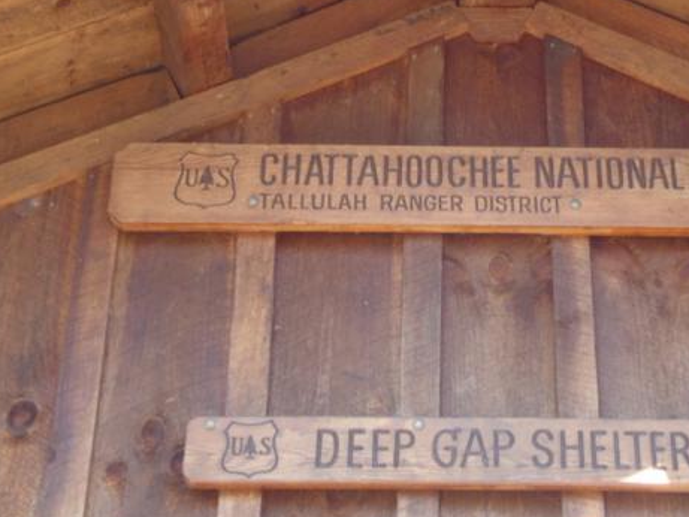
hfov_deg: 24.6
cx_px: 448
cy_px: 229
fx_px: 1573
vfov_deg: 18.7
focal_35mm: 79
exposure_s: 1/20
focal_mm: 10
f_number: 5.1
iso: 200
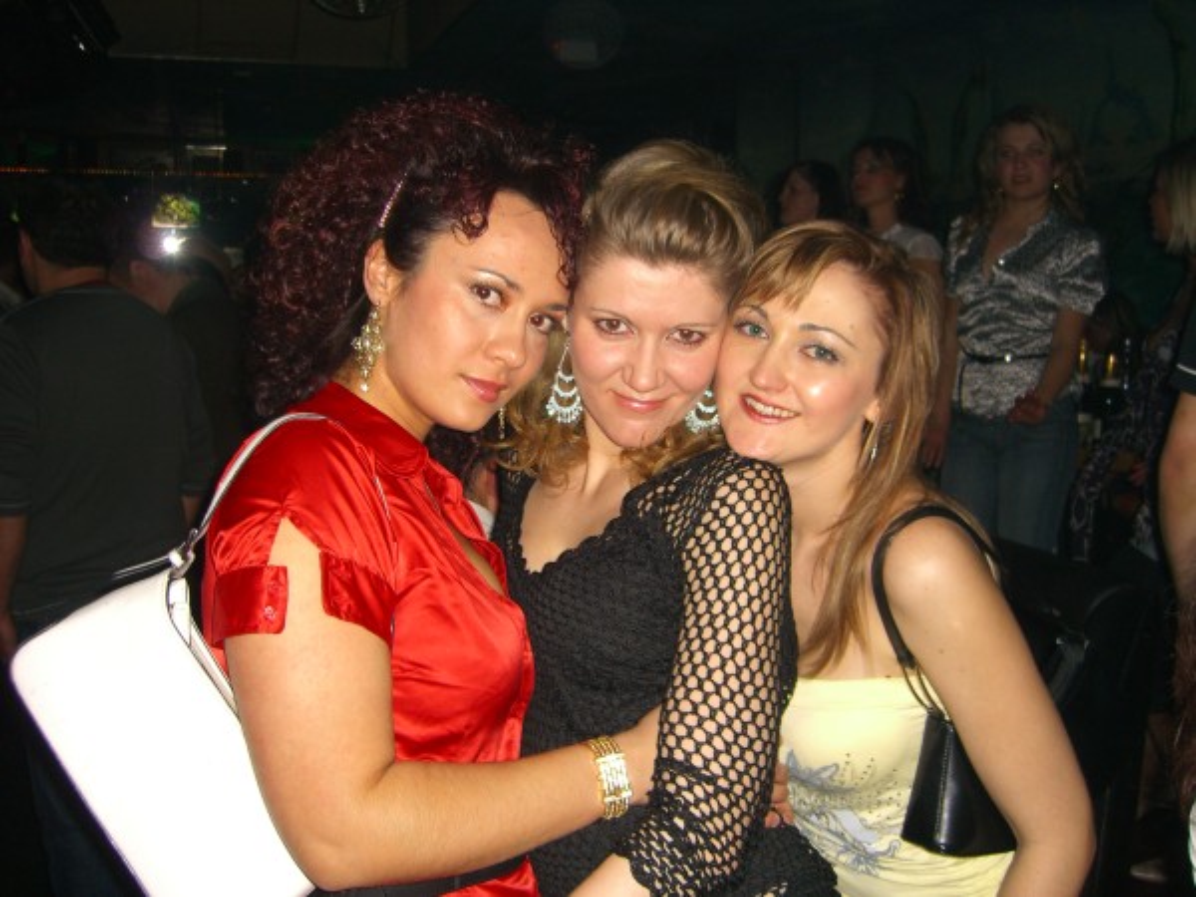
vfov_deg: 37.7
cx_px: 598
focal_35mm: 38
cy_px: 448
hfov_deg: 49.0
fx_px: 1313
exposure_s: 1/60
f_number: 2.8
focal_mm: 7.9
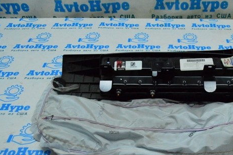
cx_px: 160
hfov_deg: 42.1
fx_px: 297
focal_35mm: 46
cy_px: 90
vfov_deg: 29.1
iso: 6400
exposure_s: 1/800
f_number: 6.3
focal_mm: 22
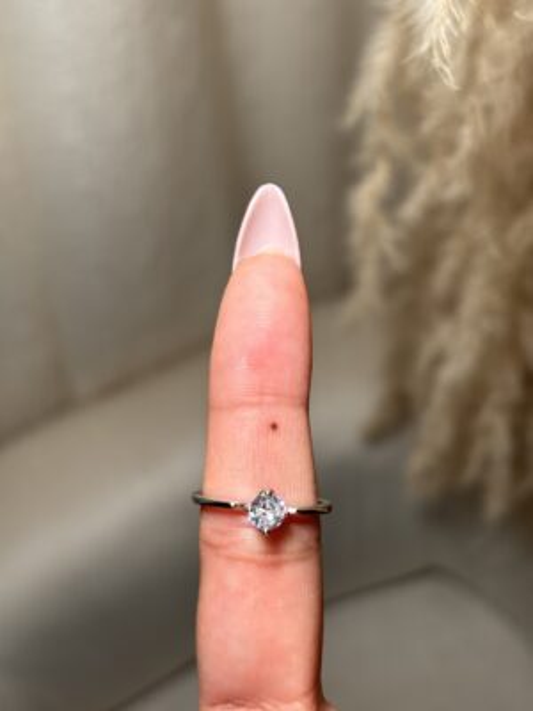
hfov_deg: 28.0
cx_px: 266
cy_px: 356
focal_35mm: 52
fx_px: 1068
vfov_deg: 36.8
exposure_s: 1/76
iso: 50
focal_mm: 5.96
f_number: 1.6
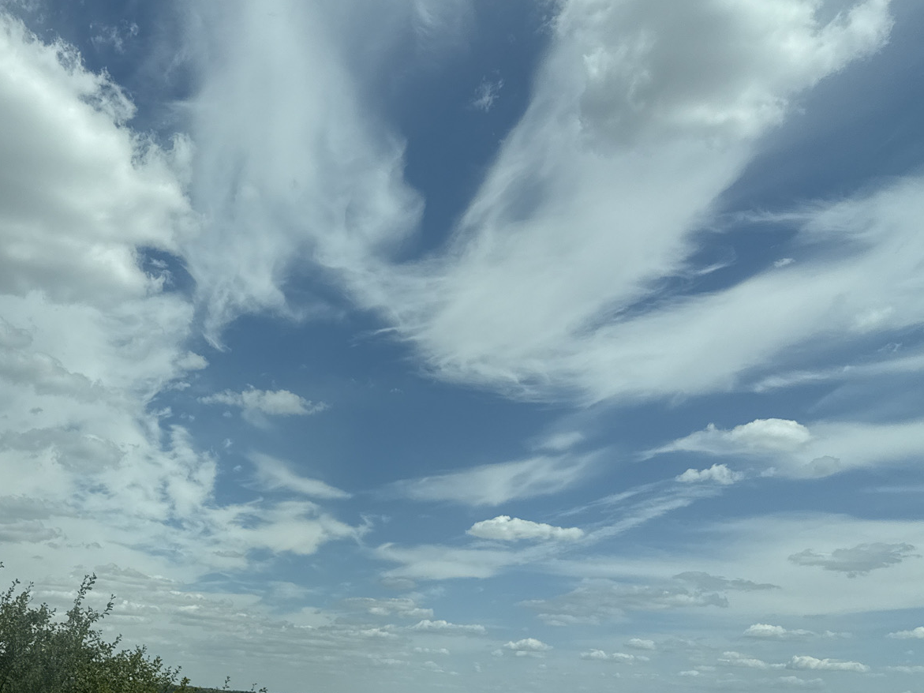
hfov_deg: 43.7
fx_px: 1094
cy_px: 531
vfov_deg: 34.3
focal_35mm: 41
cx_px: 187
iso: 80
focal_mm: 6.76
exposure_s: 1/9091
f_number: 1.78
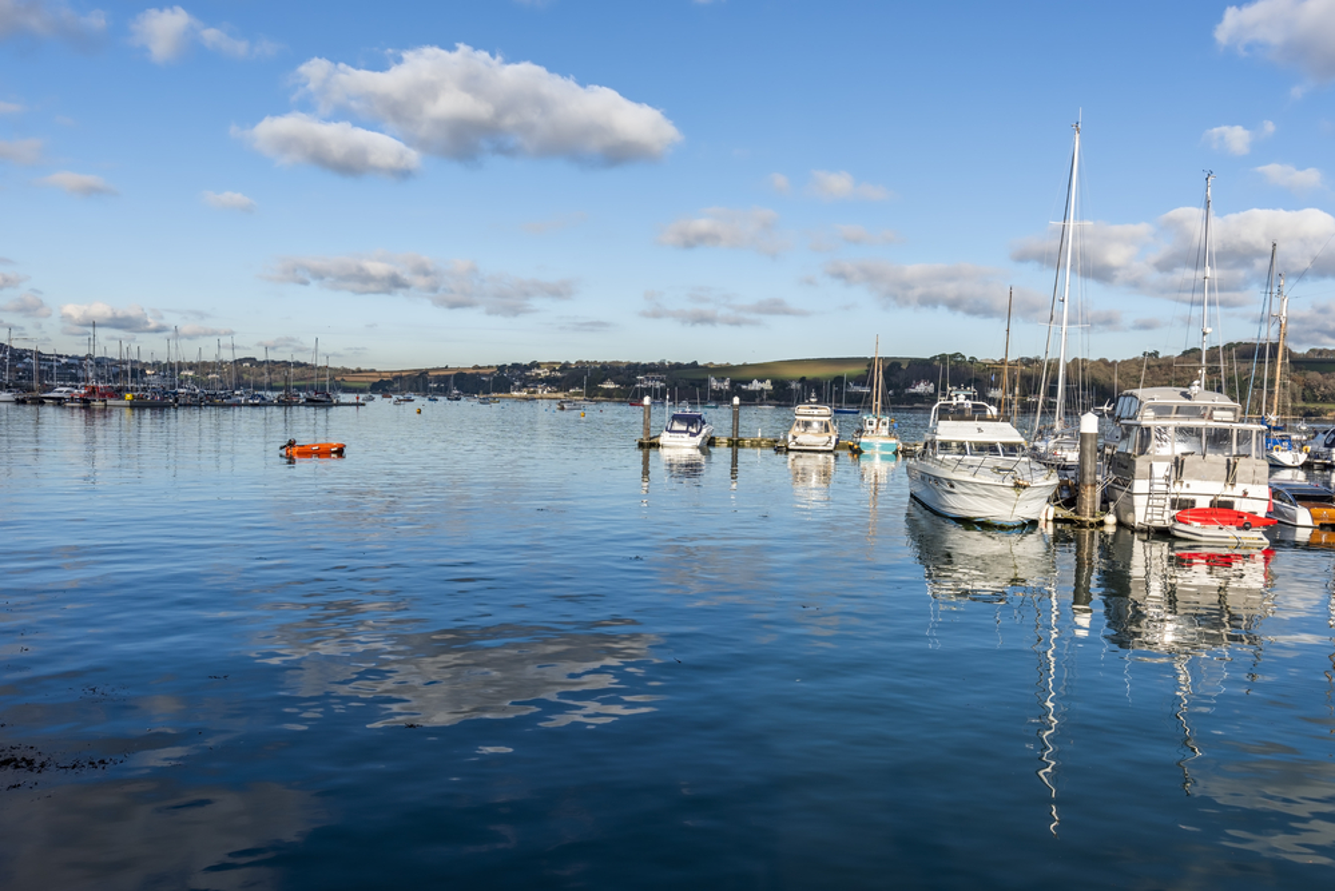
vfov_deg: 43.6
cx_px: 668
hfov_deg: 61.9
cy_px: 446
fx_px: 1113
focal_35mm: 30
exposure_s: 1/400
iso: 100
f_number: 10
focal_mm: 30
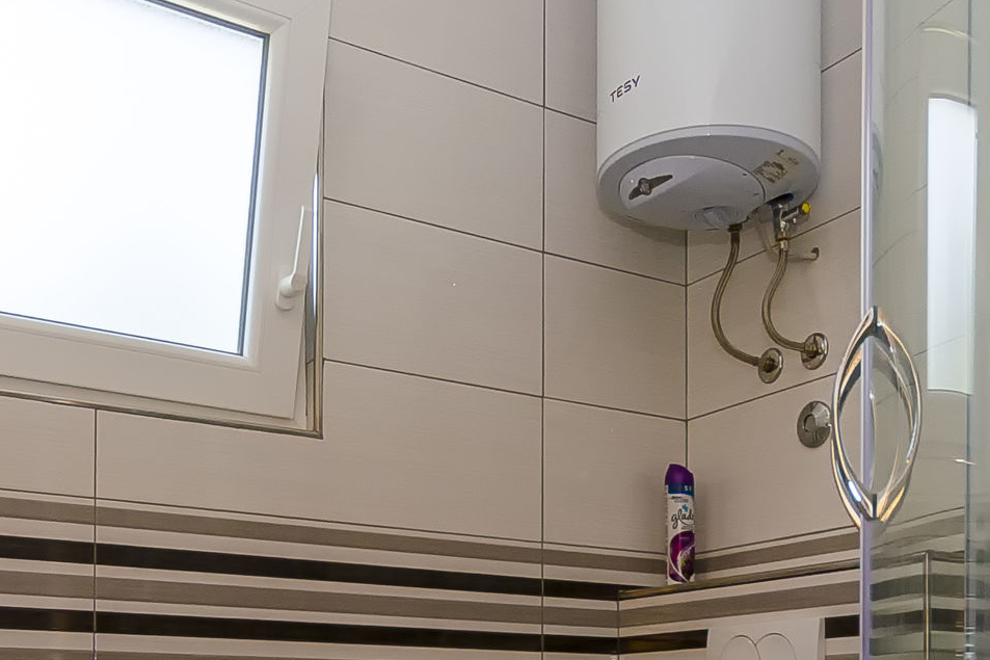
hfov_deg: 44.5
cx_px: 530
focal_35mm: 44
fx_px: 1210
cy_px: 702
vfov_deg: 28.1
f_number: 6.3
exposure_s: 1/160
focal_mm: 10
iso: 250
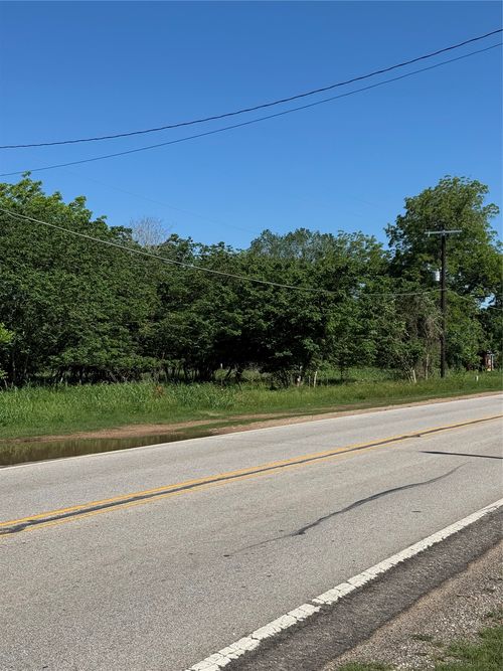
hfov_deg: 30.3
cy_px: 336
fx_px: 930
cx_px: 252
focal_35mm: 48
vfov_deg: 39.7
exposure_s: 1/5376
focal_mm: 6.76
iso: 64
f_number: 1.78
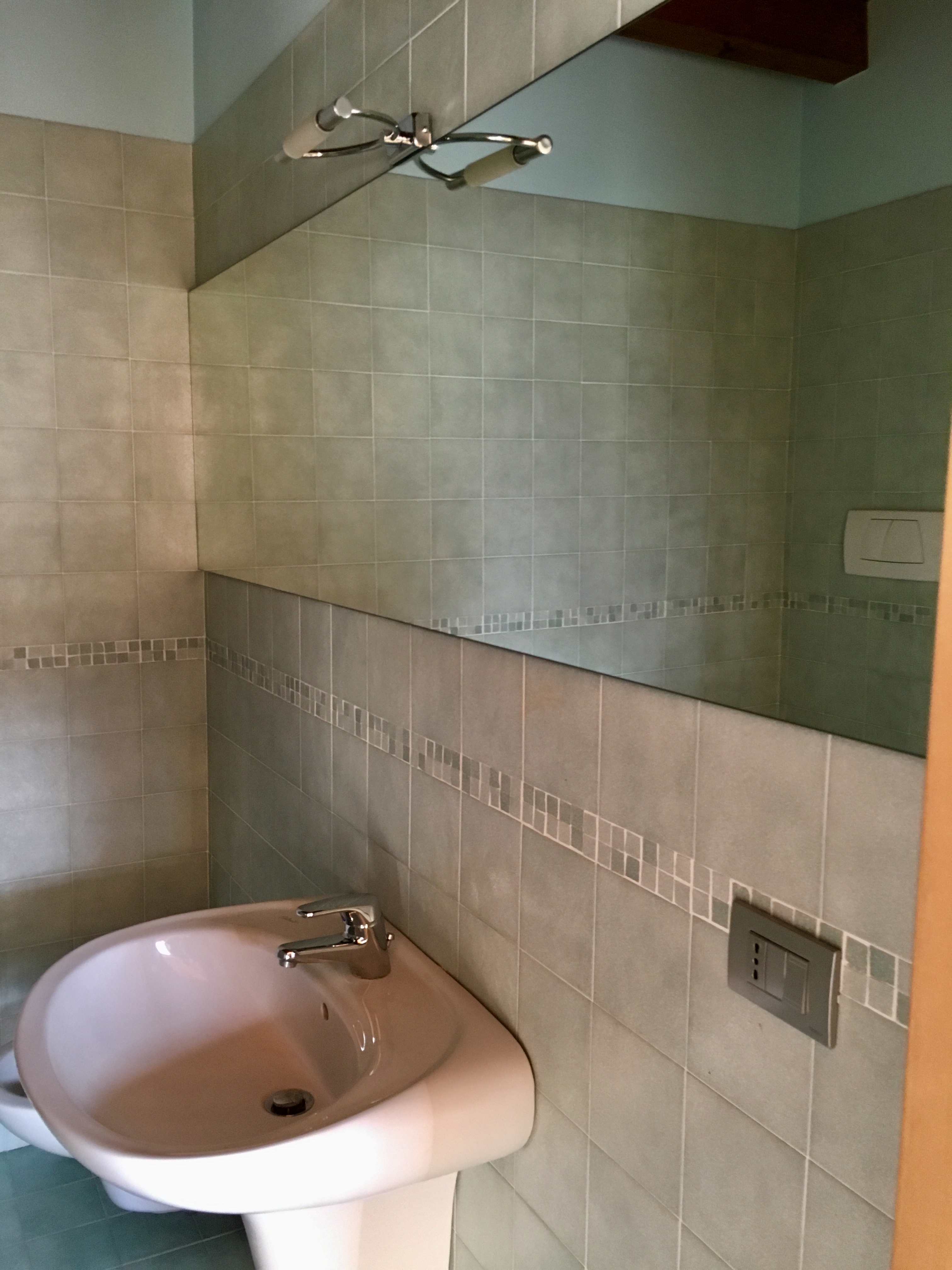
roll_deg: -1.2
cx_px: 476
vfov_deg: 61.7
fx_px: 1063
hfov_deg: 48.2
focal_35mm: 29
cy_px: 635
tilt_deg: -8.2
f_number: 2.2
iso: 200
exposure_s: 1/33
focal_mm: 4.15
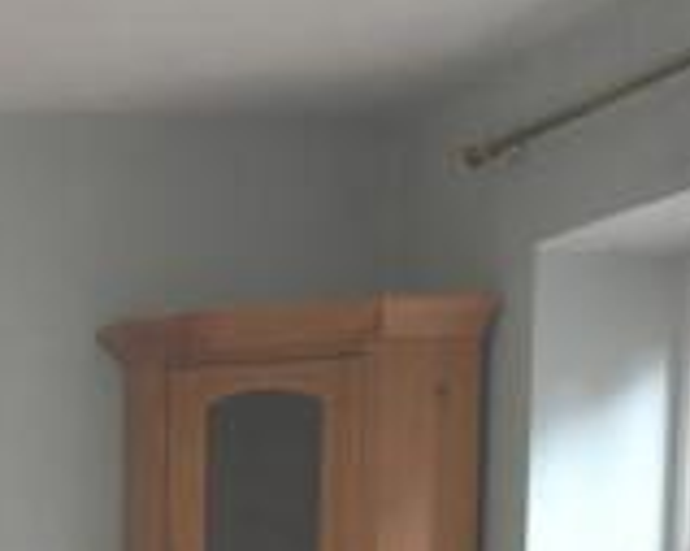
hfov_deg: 15.7
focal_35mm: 116
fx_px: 2367
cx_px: -219
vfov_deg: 12.4
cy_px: 926
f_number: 3.5
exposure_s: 1/80
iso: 400
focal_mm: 20
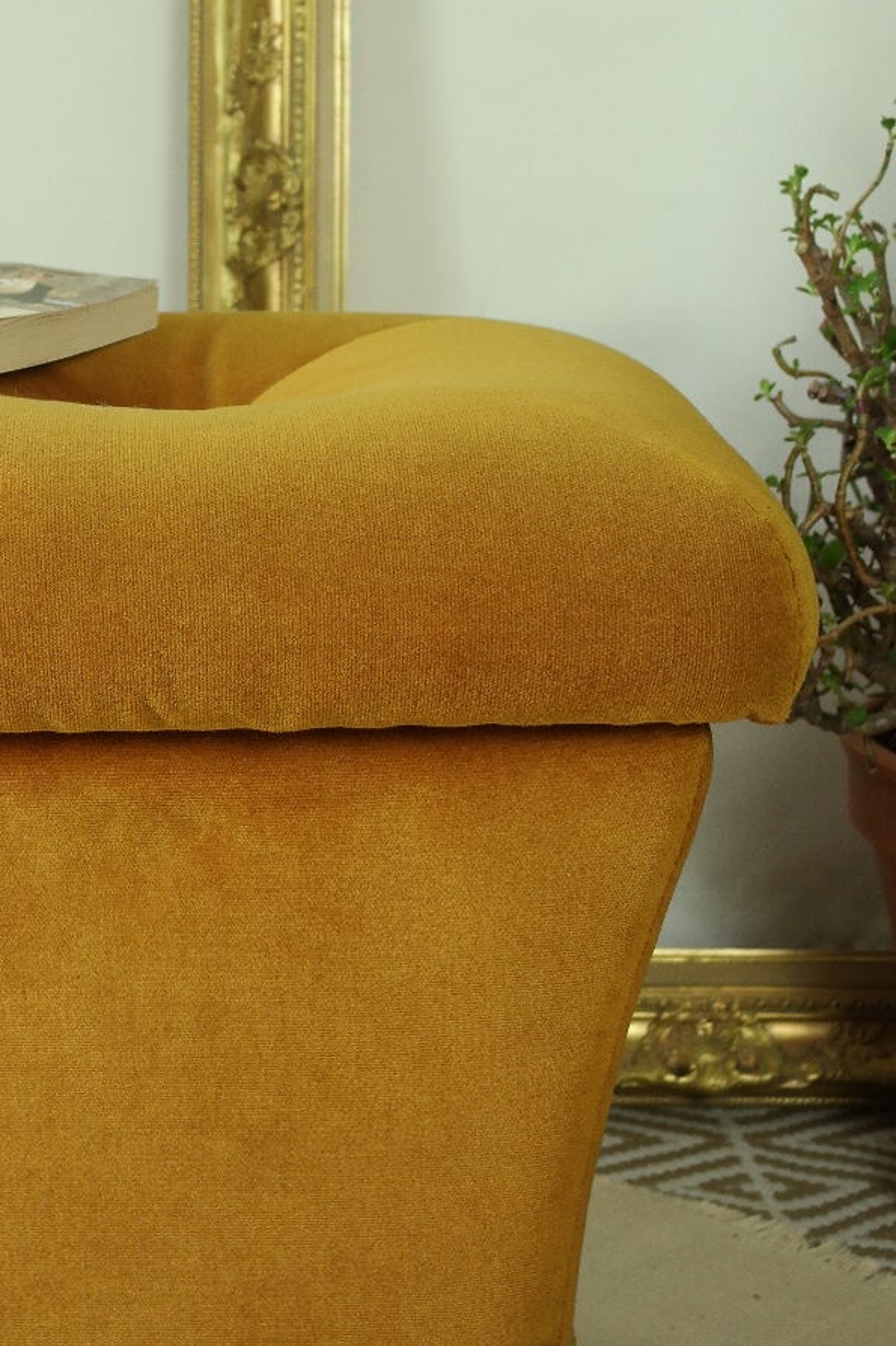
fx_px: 3324
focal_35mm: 89
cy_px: 476
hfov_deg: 15.2
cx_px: 154
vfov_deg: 22.8
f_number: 5.6
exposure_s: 1/30
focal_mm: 30
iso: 400
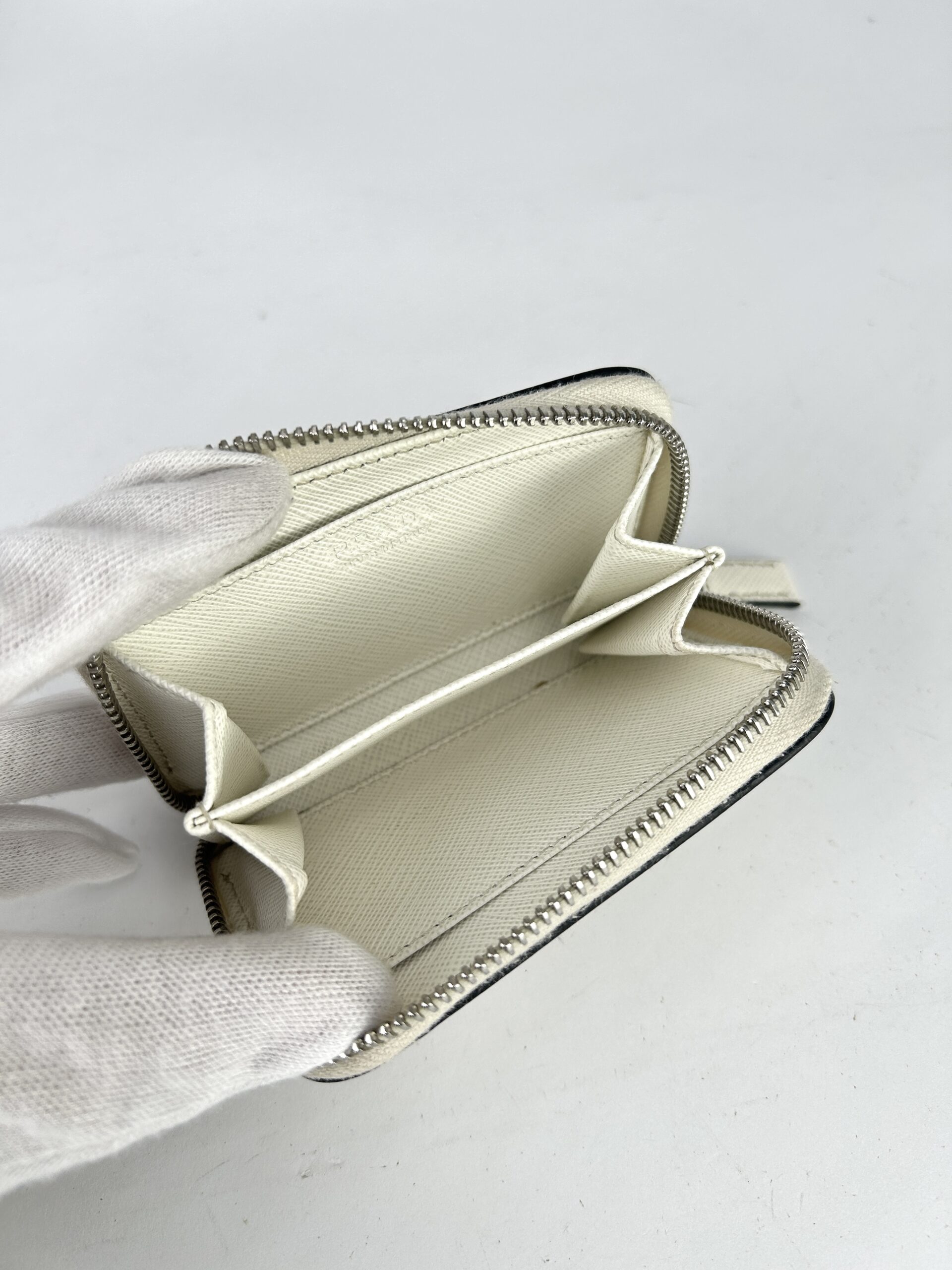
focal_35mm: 26
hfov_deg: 53.1
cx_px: 476
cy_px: 635
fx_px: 953
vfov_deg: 67.3
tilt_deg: -55.9
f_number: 1.5
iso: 40
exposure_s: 1/167
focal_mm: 5.7
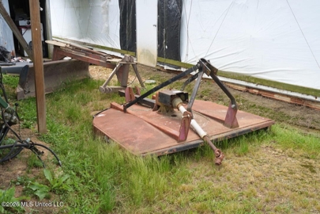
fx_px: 347
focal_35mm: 39
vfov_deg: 34.2
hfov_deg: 49.6
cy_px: 107
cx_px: 160
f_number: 11
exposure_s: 1/60
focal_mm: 39
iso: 320
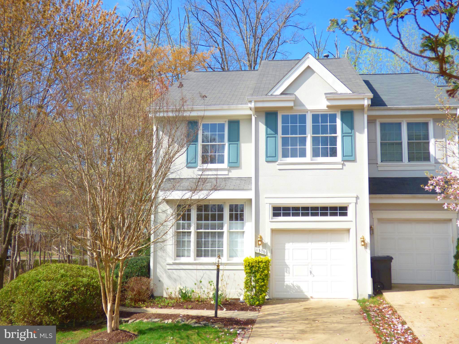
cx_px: 230
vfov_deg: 32.9
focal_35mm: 44
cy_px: 172
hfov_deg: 42.9
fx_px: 583
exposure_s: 1/500
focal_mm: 7.79
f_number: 3.7
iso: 100
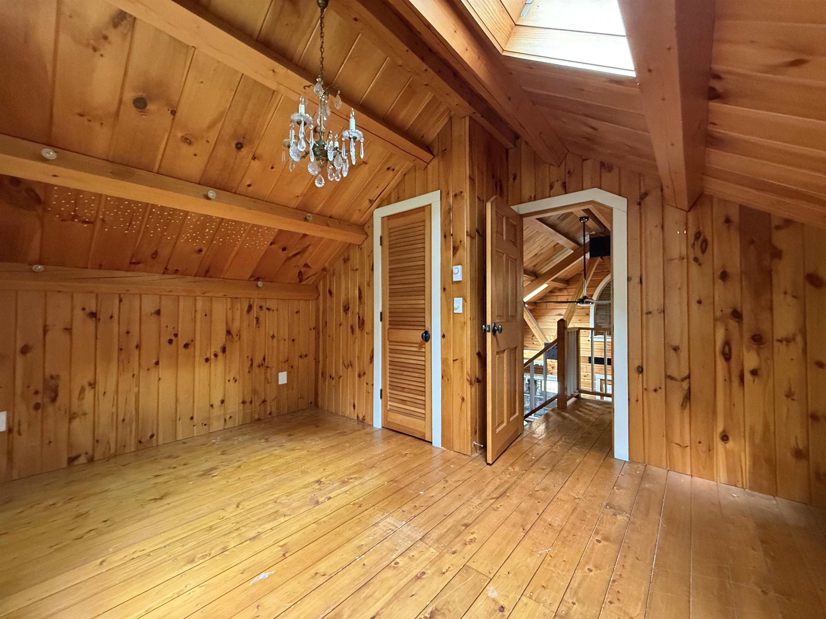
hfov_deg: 102.1
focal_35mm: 14
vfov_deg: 85.7
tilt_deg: +0.7
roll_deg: -0.5
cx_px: 413
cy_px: 310
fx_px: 334
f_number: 2.2
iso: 640
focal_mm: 2.22
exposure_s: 1/60
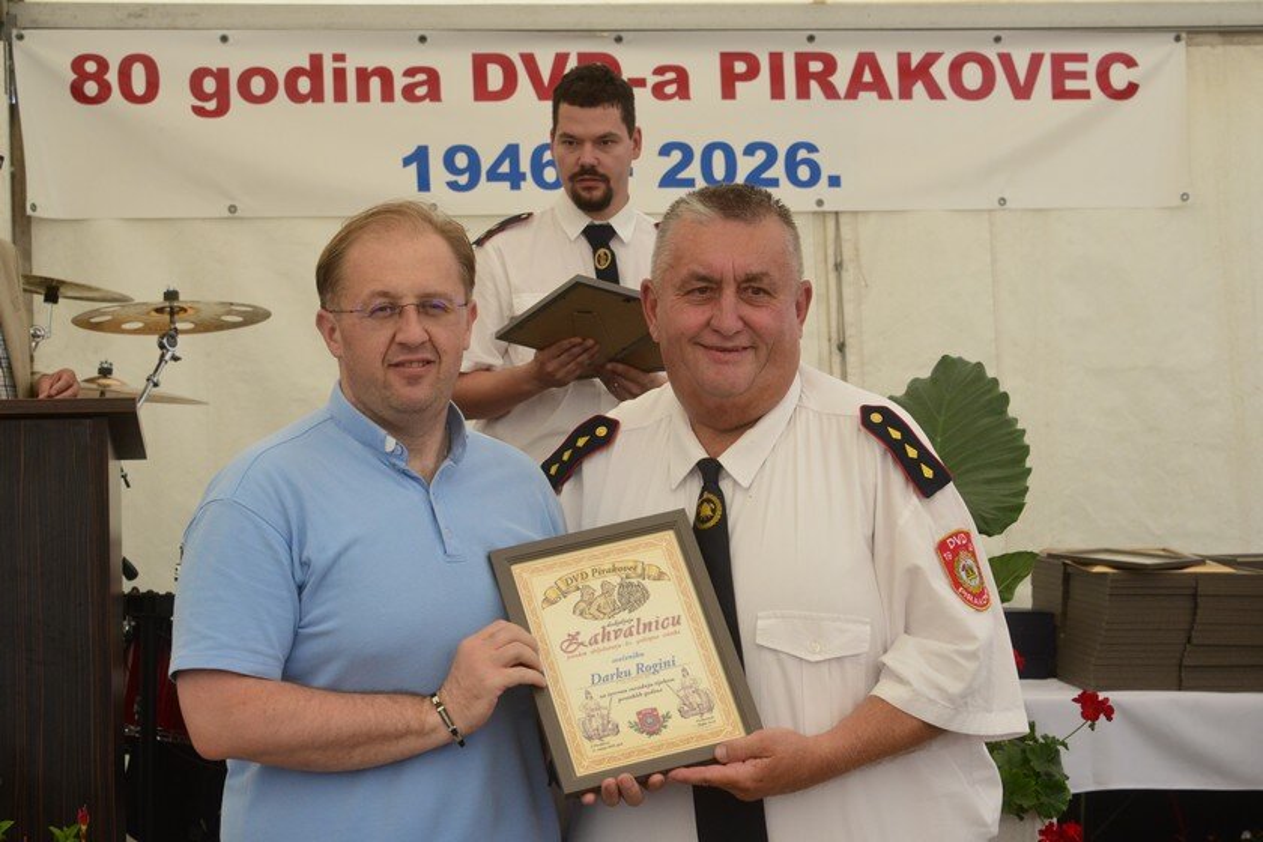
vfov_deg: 16.7
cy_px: 421
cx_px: 632
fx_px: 2877
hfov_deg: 24.8
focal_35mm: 82
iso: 2000
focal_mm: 82
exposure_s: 1/500
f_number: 11
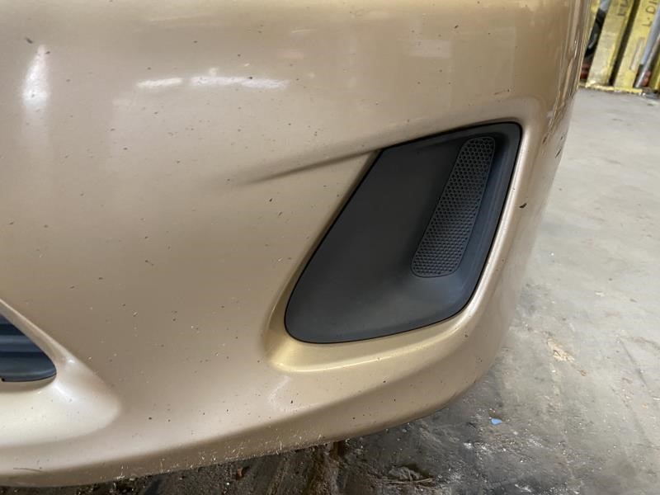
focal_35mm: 26
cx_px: 330
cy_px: 248
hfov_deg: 67.3
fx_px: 496
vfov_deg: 53.1
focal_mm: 4.25
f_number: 1.8
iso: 250
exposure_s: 1/60
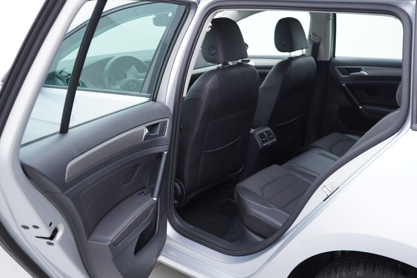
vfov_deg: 36.9
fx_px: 417
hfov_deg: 53.1
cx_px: 208
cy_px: 139
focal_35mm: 36
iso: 125
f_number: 2.8
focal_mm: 24
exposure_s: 1/40
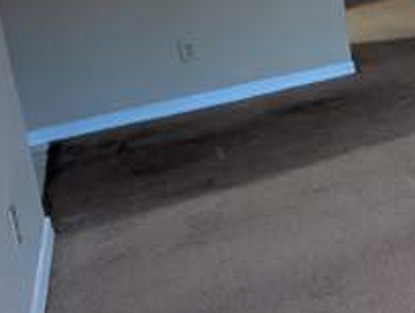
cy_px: -22
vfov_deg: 28.5
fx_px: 565
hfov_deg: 25.5
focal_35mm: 47
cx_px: 671
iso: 142
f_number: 1.7
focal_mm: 2.02
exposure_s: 1/120
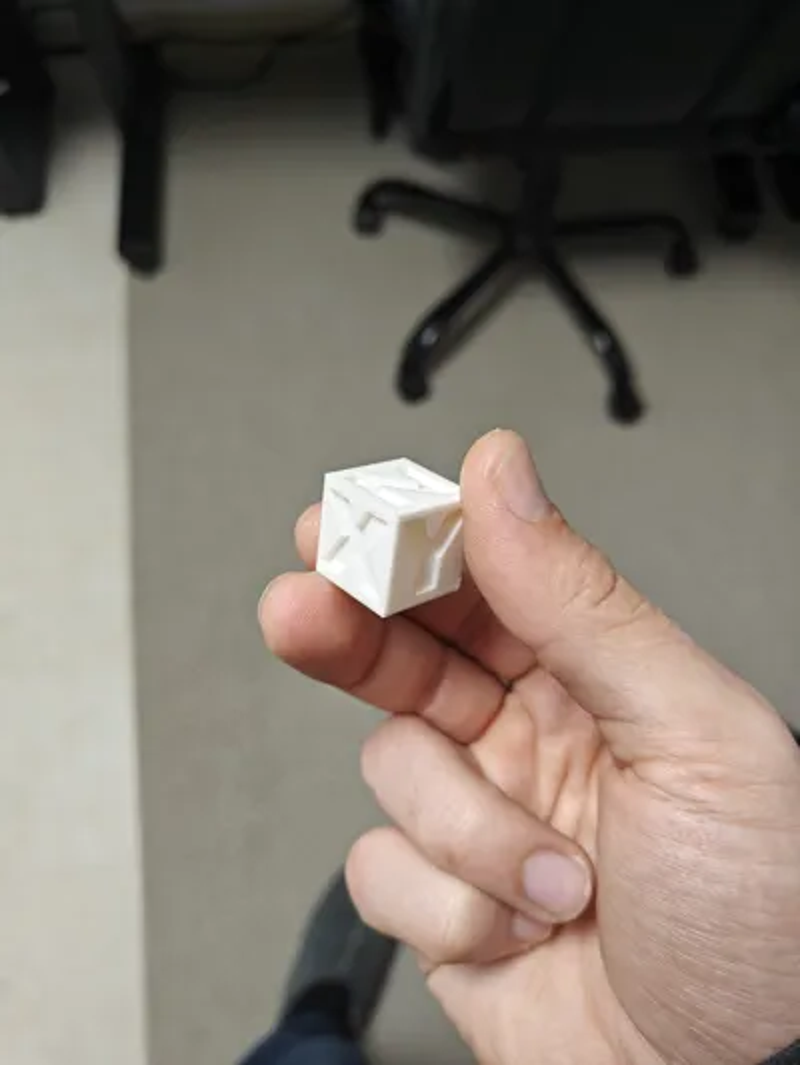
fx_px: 739
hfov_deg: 56.8
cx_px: 400
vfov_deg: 71.6
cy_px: 532
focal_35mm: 24
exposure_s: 1/50
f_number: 1.8
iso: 160
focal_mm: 5.59
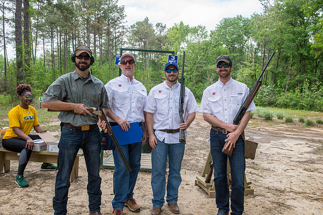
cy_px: 108
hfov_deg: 63.7
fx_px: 260
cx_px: 162
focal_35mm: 29
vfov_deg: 44.9
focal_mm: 29
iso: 160
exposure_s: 1/160
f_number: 7.1
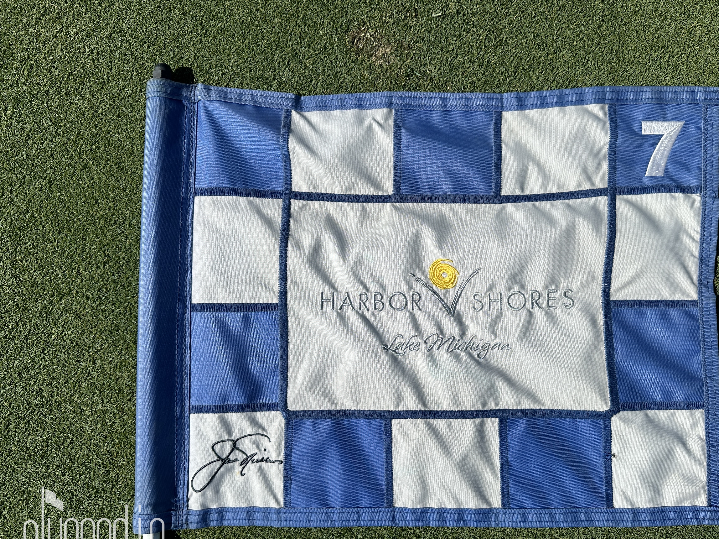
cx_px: 409
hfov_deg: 63.2
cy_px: 301
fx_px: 582
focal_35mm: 28
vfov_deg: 49.6
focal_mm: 6.86
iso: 80
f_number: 1.78
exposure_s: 1/12048
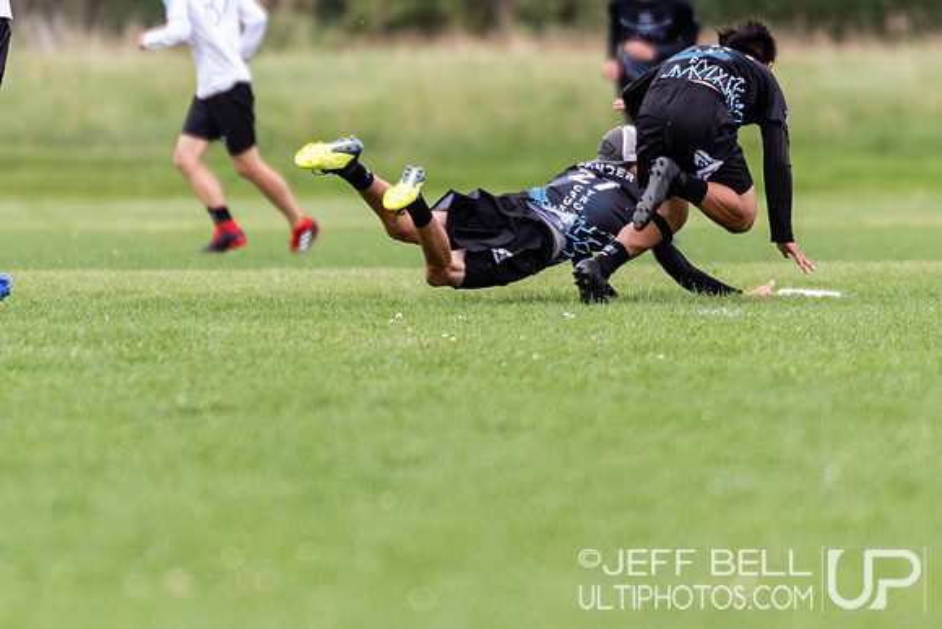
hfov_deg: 2.0
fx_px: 27082
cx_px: 497
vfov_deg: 1.3
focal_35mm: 1035
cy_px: 115
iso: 720
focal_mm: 400
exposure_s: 1/1000
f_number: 4
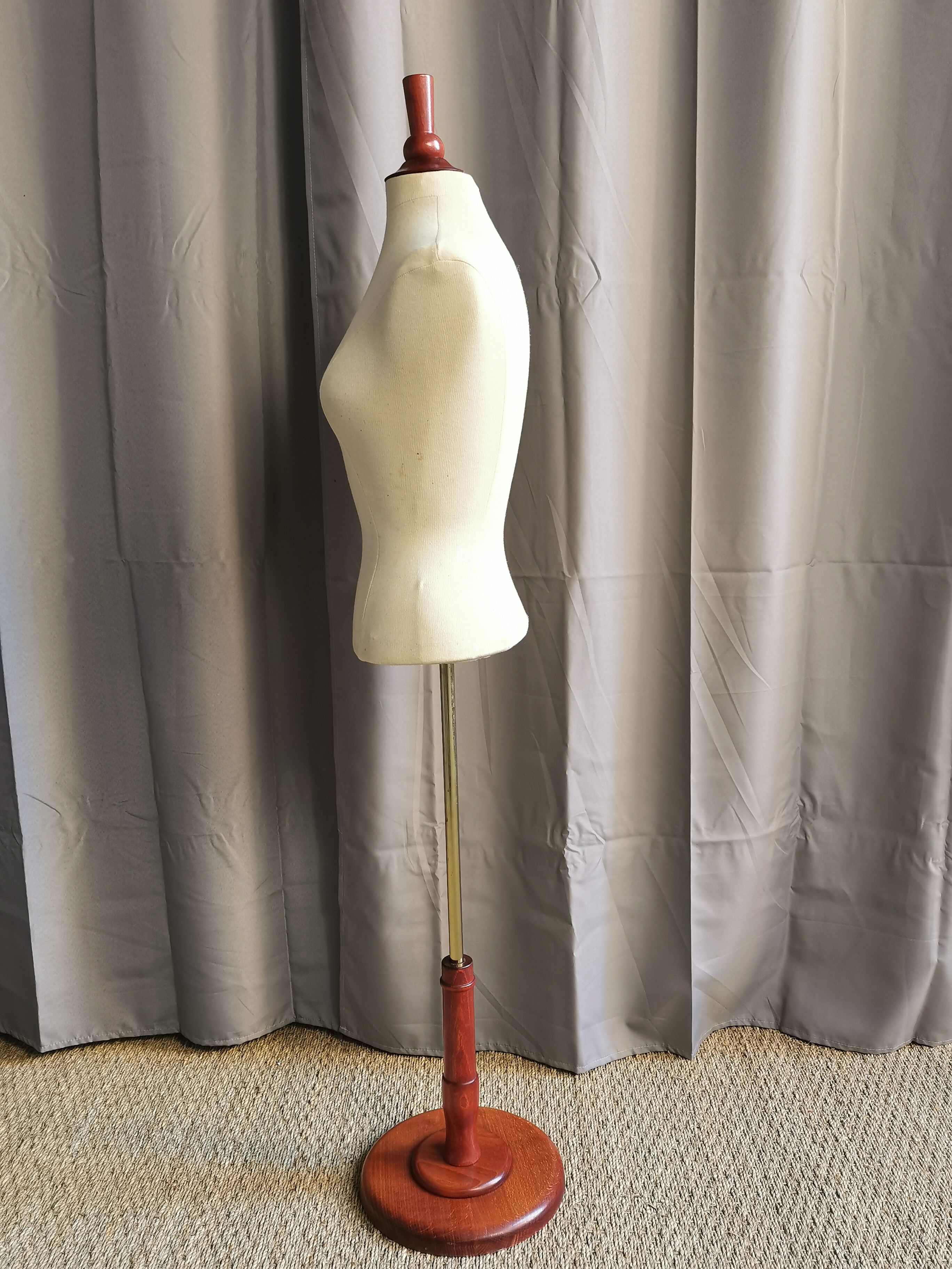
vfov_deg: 60.0
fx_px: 1100
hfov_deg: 46.8
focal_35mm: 30
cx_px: 476
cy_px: 634
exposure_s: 1/100
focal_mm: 5.58
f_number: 1.8
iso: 125
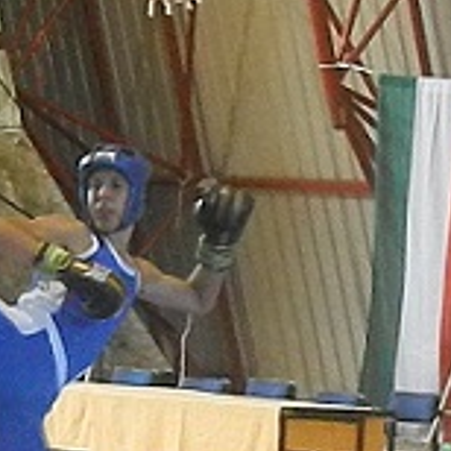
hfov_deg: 5.4
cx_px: 50
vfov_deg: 5.4
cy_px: 447
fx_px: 4746
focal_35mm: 322
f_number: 4.7
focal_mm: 23.2
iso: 1600
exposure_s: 1/100
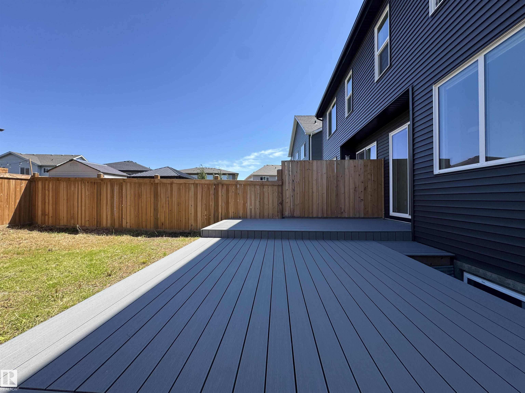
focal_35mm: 14
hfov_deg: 102.1
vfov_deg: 85.7
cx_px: 262
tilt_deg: +0.7
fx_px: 212
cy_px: 196
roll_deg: +0.3
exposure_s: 1/993
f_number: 2.2
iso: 50
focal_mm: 2.22
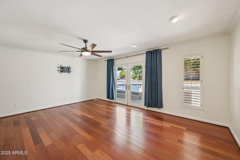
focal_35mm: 14
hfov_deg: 104.3
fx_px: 93
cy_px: 80
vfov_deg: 81.2
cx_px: 120
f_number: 8
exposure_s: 1/200
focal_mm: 14
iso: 500
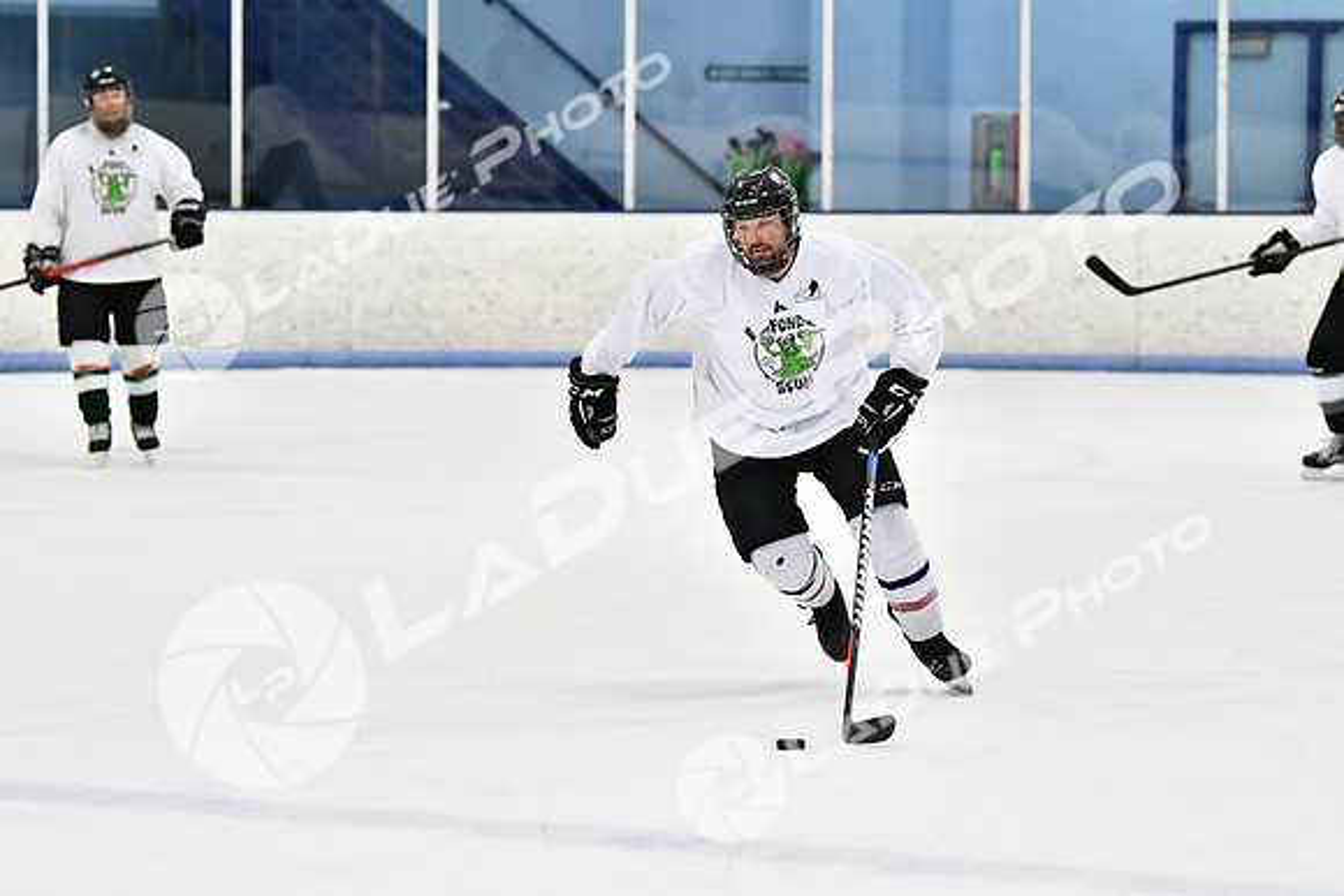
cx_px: 672
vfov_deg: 8.2
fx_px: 6273
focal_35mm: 168
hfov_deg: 12.2
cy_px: 448
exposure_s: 1/1250
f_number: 3.2
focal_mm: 112
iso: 6400
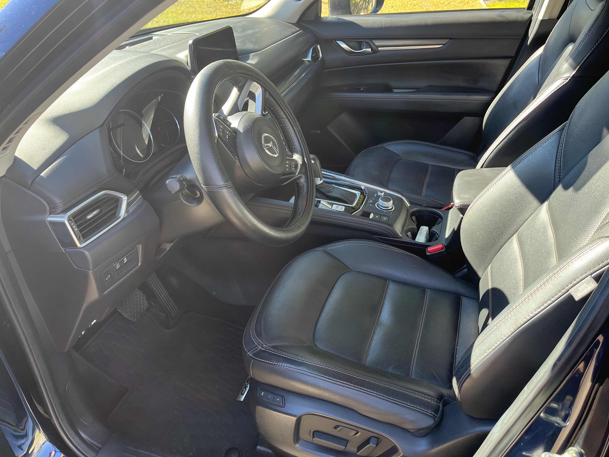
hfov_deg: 65.3
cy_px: 233
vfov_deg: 51.3
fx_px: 475
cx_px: 312
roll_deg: +2.7
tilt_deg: -32.2
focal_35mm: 27
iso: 64
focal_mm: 5.1
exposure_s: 1/161
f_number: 1.6
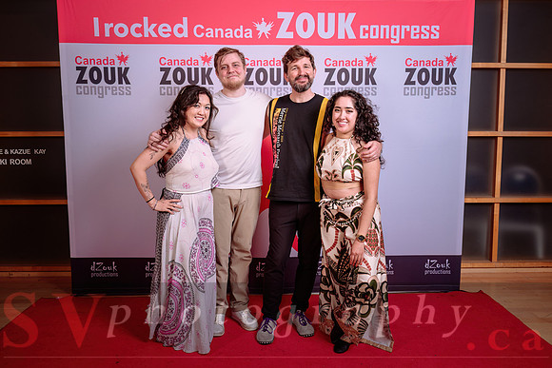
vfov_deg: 41.6
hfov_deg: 59.4
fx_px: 484
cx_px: 276
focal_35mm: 32
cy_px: 171
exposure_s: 1/200
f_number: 5.6
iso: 100
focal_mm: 28
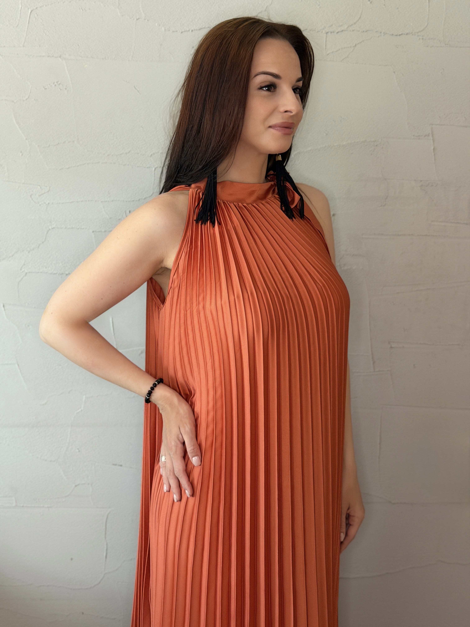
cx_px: 235
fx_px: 869
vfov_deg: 39.7
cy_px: 314
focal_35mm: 48
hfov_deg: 30.3
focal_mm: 6.76
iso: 320
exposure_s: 1/40
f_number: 1.78
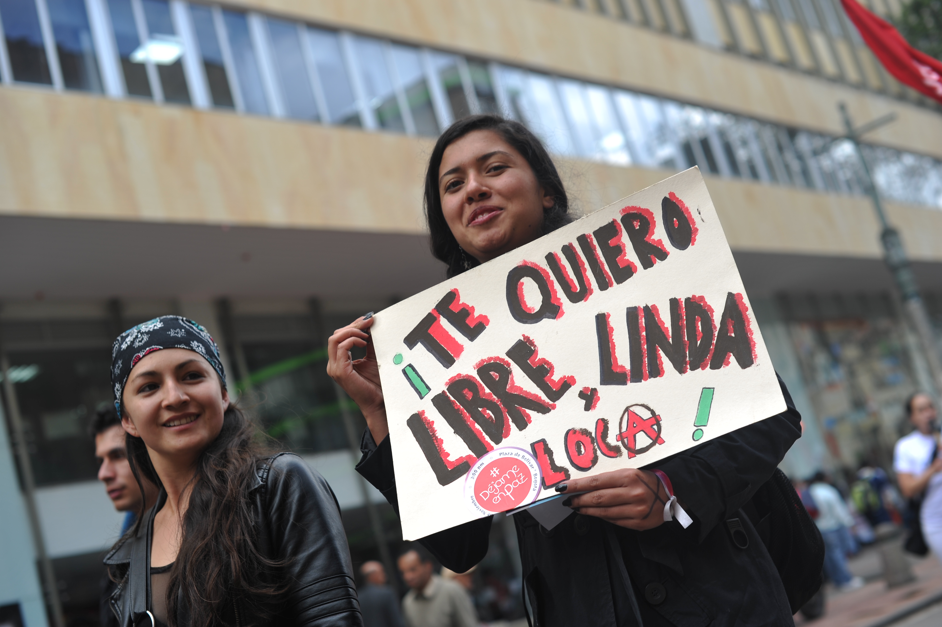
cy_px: 314
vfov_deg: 27.0
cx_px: 471
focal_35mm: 50
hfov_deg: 39.6
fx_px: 1307
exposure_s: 1/250
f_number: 3.5
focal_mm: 50
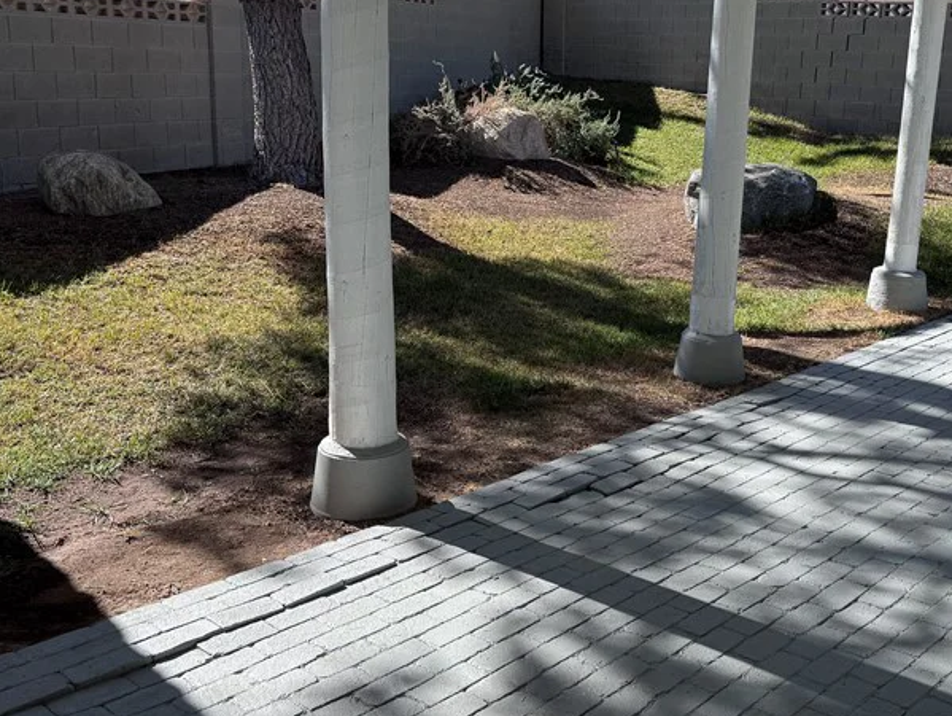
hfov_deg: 45.4
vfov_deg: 35.1
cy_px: 317
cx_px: 585
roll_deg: -2.4
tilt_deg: -13.7
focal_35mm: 41
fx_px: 1128
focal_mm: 6.76
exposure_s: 1/2604
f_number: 1.78
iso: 80
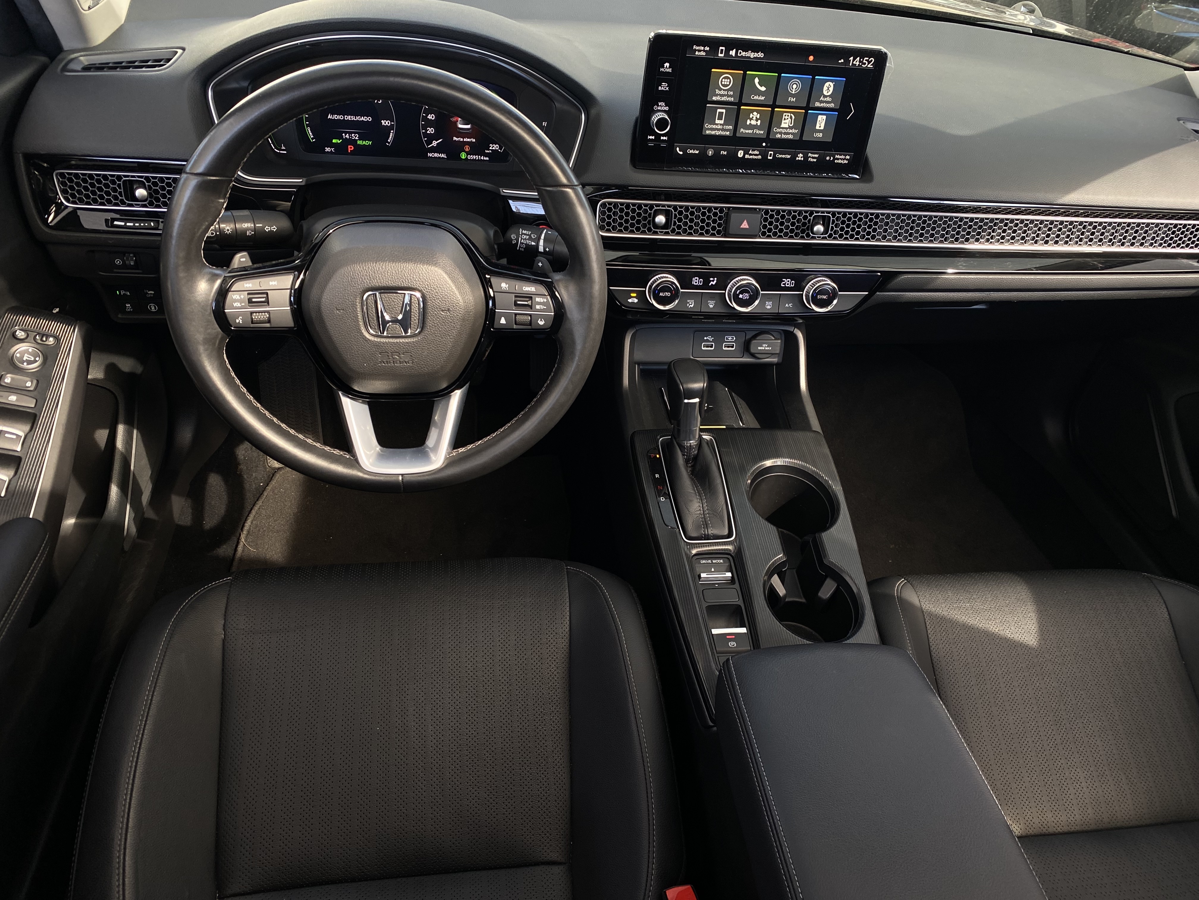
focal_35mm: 26
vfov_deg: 53.1
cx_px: 600
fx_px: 901
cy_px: 450
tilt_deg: -36.8
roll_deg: -8.5
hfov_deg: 67.3
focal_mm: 4.25
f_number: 1.8
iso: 100
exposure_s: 1/121
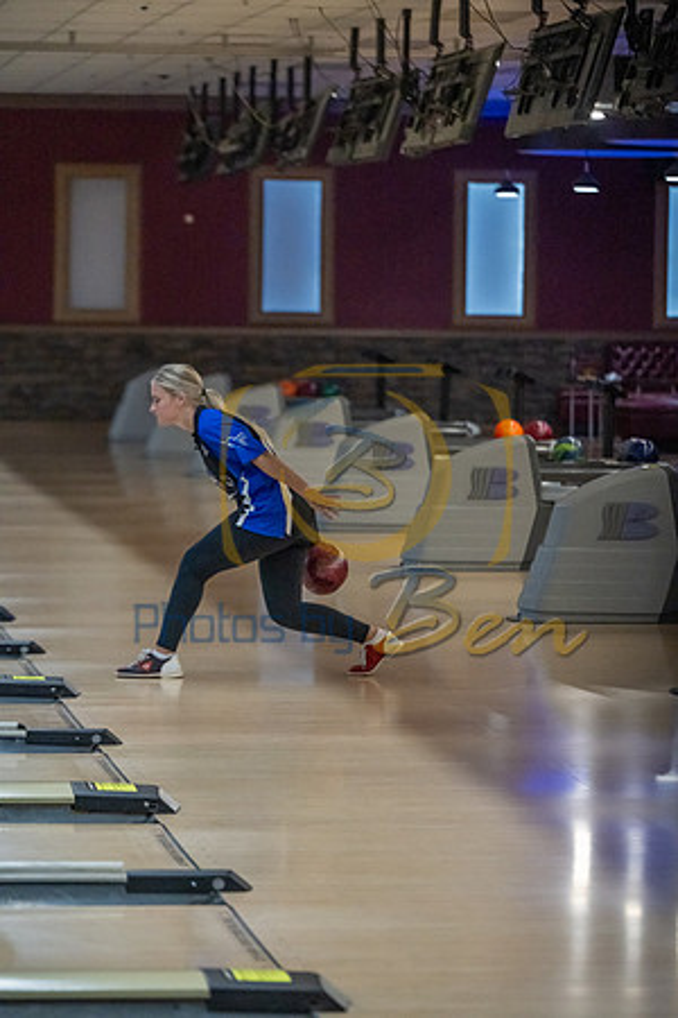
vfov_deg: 14.7
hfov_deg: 9.8
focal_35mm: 140
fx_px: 3955
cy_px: 509
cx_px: 339
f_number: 3.5
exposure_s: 1/800
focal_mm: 140
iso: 4000
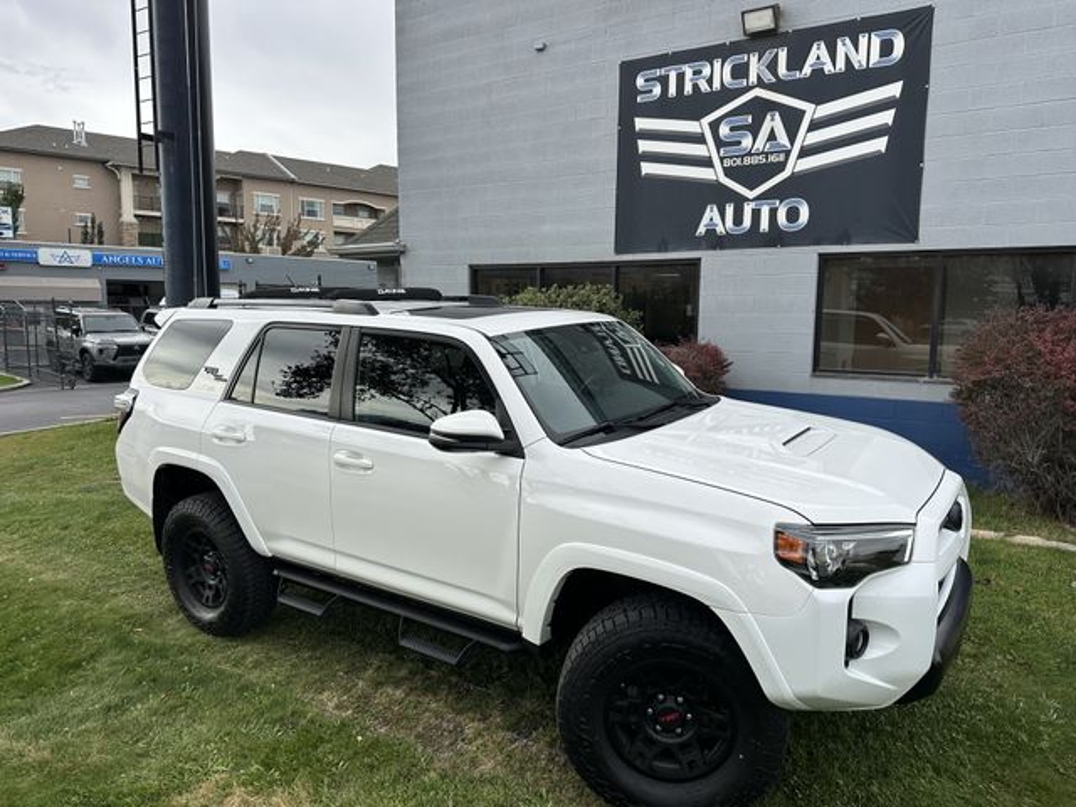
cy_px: 404
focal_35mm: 24
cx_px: 538
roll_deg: -0.4
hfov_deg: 71.6
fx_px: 746
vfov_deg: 56.8
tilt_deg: -6.2
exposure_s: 1/2028
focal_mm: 6.86
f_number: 1.78
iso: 80
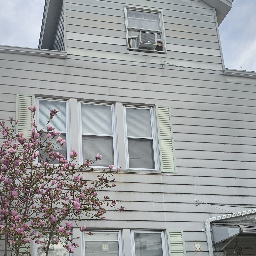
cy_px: 187
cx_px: 109
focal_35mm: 50
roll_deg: +2.4
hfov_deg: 34.0
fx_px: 418
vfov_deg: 33.5
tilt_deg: +16.9
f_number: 1.8
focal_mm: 4.25
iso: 25
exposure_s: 1/325
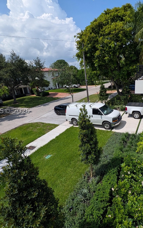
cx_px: 90
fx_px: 118
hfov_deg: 61.3
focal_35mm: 19
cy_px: 111
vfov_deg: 88.0
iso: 33
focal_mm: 1.54
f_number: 2.2
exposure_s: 1/1522
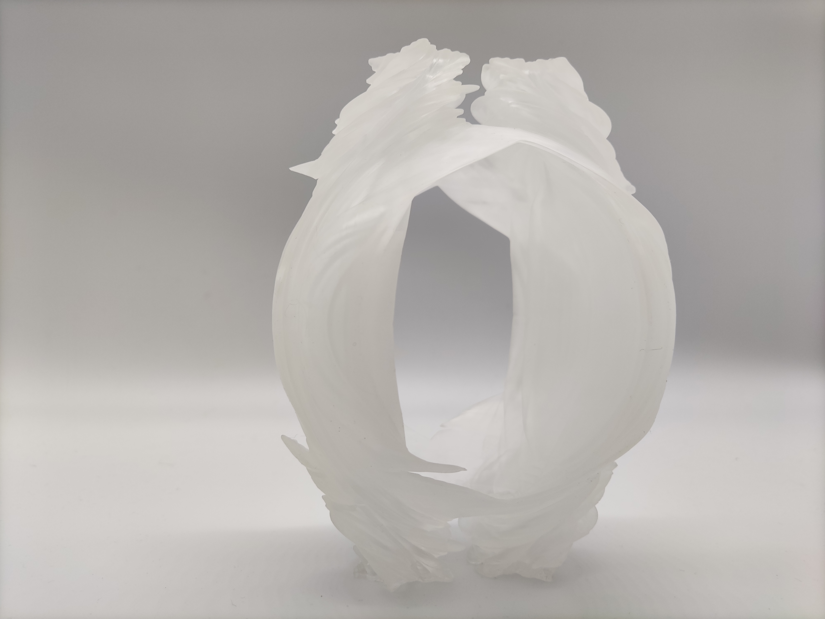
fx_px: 620
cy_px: 310
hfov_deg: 67.3
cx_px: 412
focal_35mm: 26
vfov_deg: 53.1
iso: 102
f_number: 1.79
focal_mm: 4.71
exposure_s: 1/50
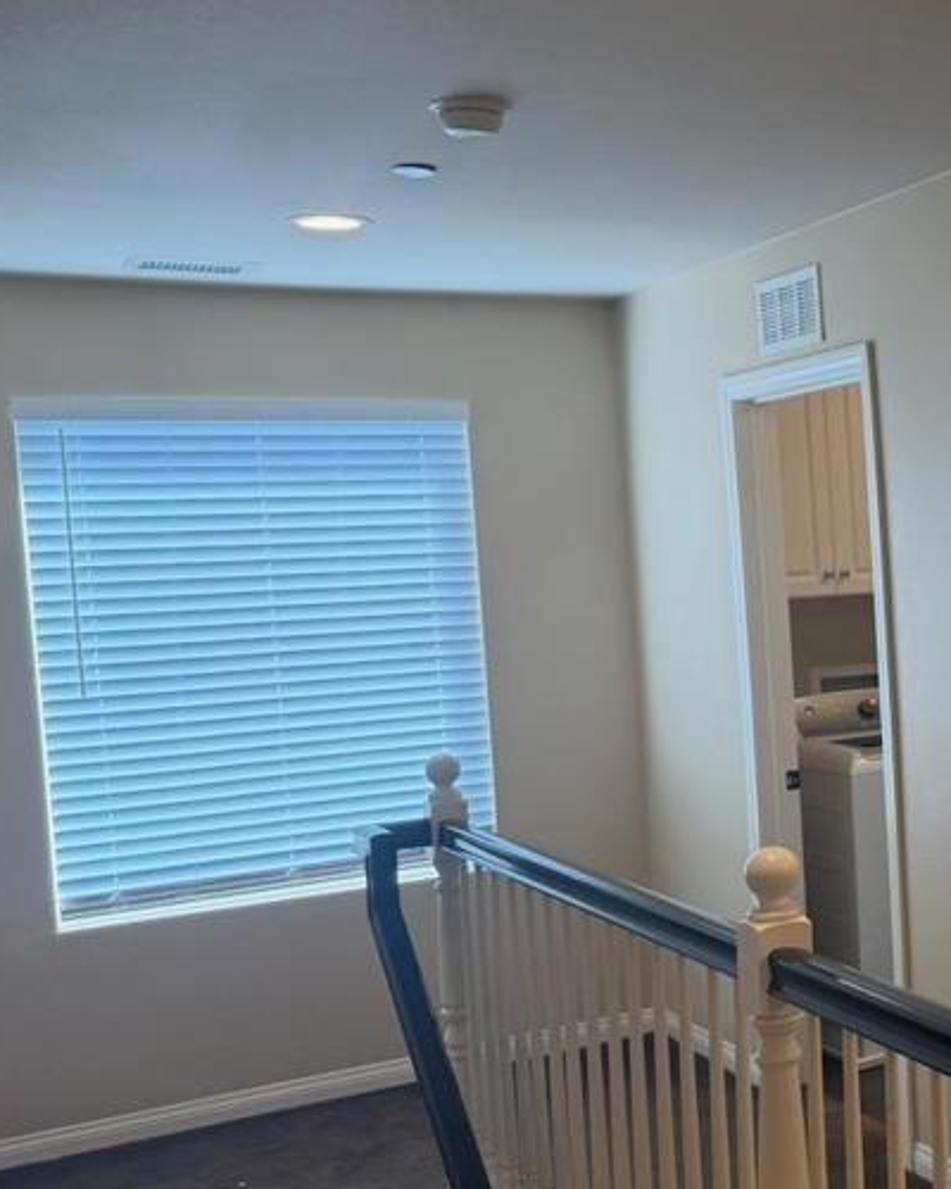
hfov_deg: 27.0
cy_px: 623
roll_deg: +3.1
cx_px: 1203
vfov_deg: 38.8
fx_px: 1689
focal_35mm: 48
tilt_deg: -3.1
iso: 100
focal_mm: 6.76
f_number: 1.78
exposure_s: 1/120
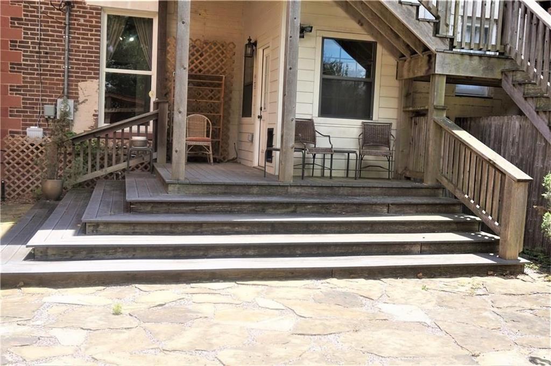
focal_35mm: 34
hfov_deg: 55.1
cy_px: 183
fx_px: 528
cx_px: 276
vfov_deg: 38.3
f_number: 6.3
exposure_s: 1/200
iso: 100
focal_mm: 23
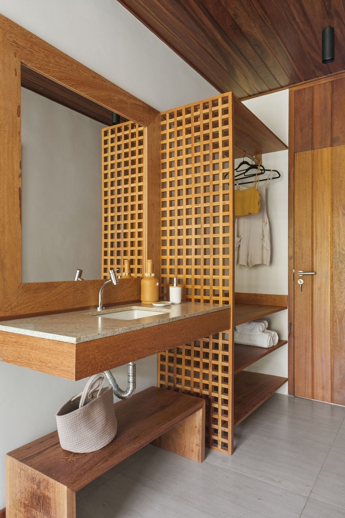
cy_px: 259
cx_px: 172
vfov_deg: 73.7
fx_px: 345
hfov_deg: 53.1
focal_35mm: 24
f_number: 8
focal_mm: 16
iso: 320
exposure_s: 1/2
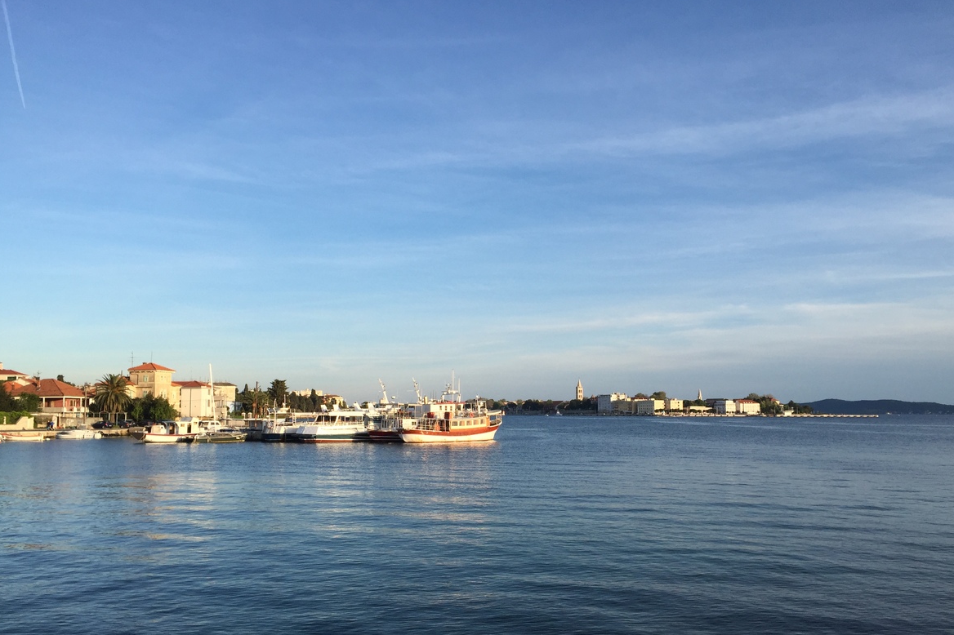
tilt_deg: +3.9
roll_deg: +0.3
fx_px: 821
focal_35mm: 31
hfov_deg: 60.3
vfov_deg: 42.2
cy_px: 363
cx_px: 481
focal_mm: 4.15
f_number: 2.2
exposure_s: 1/1068
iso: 32
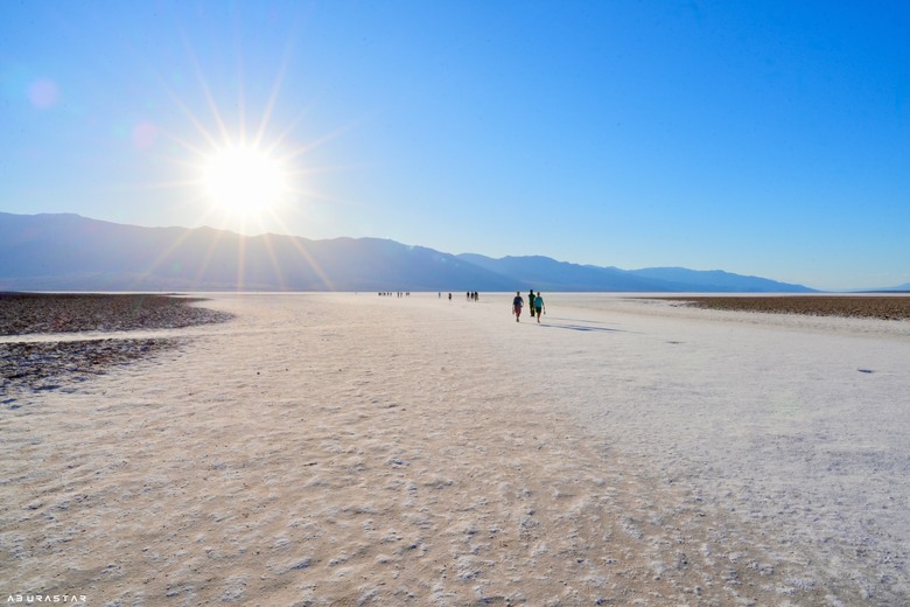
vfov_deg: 61.9
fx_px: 506
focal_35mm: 20
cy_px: 304
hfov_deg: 84.0
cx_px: 455
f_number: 22
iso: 100
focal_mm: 20
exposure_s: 1/80
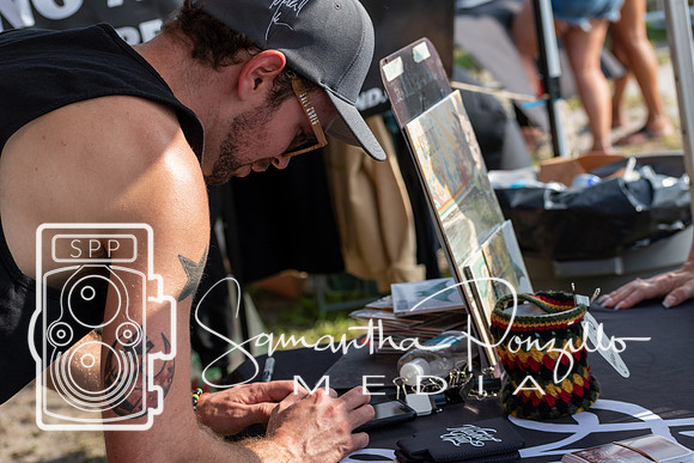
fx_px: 2025
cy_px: 232
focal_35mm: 105
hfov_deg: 19.5
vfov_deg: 13.0
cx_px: 347
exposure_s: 1/500
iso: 200
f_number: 5.6
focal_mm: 70
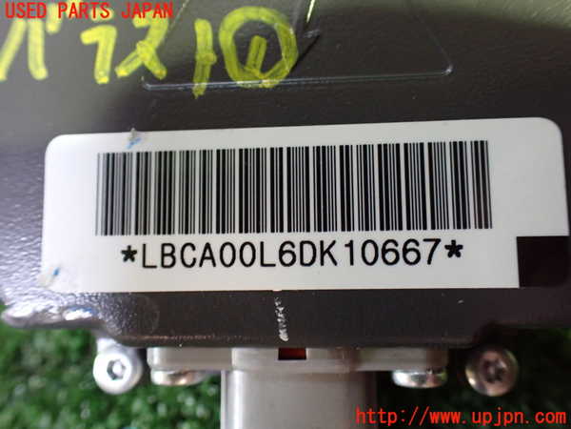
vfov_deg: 46.8
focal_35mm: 30
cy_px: 214
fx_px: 495
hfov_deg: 60.0
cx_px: 286
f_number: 2.3
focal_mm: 5.4
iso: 800
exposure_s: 1/30
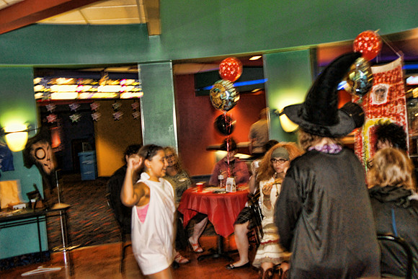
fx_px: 488
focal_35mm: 42
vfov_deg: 31.9
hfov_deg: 46.4
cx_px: 209
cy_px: 140
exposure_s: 1/60
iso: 800
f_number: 2.8
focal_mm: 28
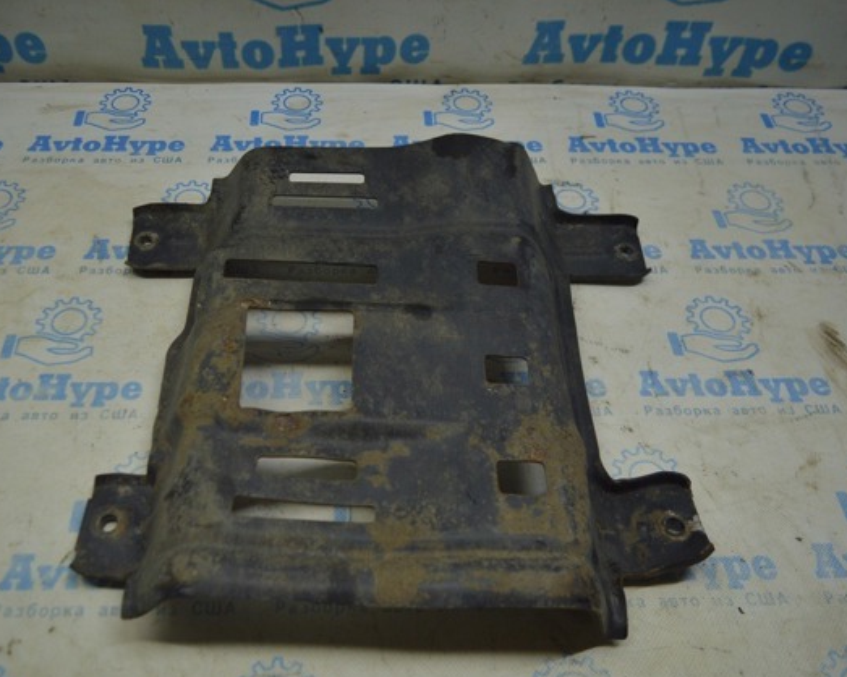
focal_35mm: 31
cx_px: 340
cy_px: 343
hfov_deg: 56.8
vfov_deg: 47.1
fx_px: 777
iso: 400
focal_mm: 18
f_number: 3.5
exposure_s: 1/200
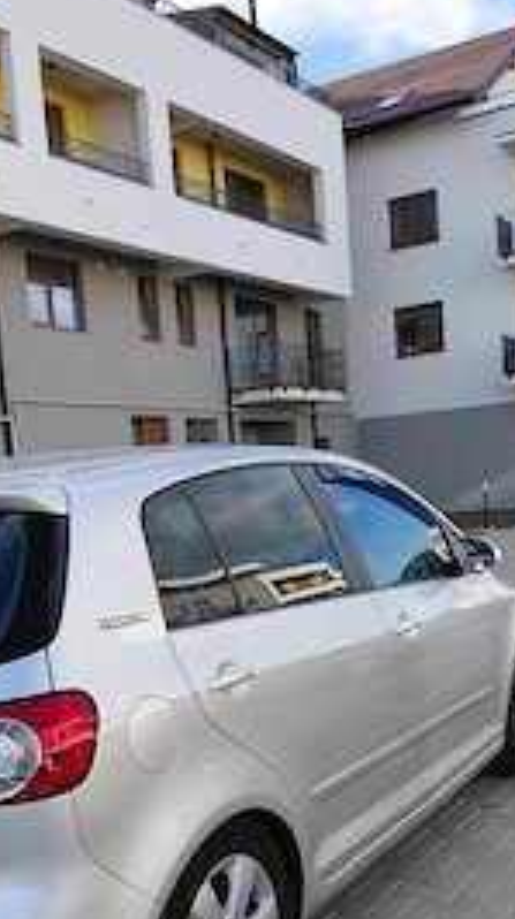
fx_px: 999
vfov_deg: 48.9
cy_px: 580
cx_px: 252
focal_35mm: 41
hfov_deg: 28.9
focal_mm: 4.69
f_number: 1.8
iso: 50
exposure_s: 1/769
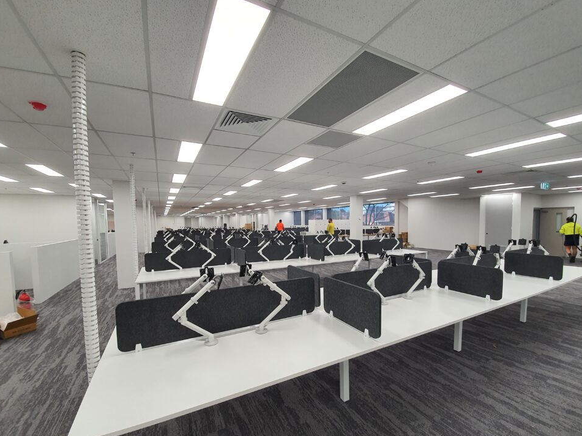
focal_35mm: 14
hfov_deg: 102.1
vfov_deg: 85.5
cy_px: 233
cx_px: 288
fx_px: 235
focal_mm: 1.8
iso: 64
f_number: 2.2
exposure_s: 1/50
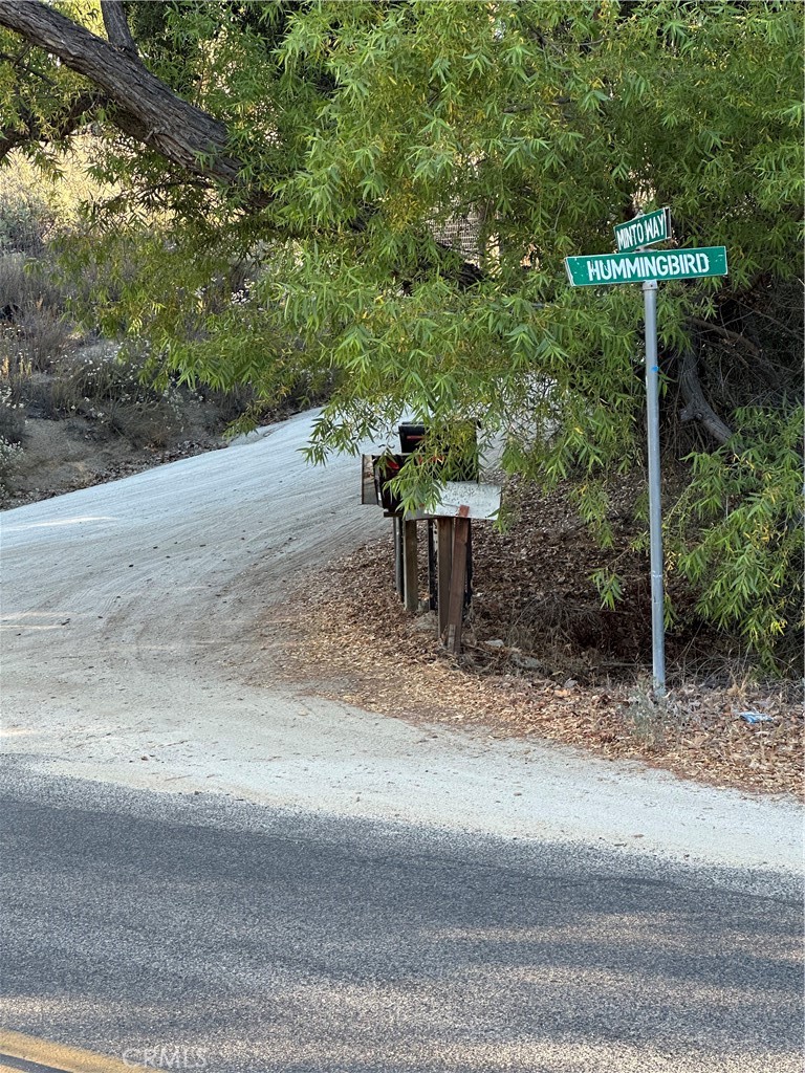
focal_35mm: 77
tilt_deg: -4.5
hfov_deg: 19.1
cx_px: 402
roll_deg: +1.6
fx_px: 2388
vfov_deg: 25.3
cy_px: 536
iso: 80
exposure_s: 1/99
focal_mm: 9
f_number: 2.8
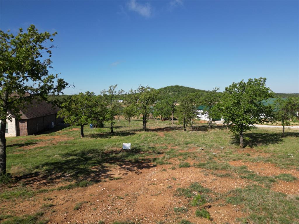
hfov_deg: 71.6
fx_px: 207
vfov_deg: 56.8
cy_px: 112
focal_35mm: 24
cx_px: 150
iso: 100
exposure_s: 1/90
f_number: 1.7
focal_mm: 6.72
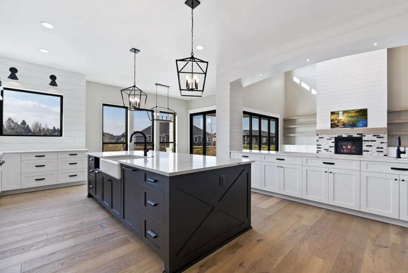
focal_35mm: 15
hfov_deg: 100.4
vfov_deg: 77.4
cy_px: 136
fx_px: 170
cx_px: 204
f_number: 7.1
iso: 640
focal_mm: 15
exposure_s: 1/50
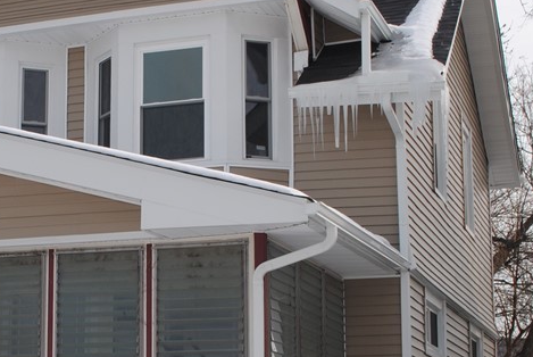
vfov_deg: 15.2
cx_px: 126
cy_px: 272
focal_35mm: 90
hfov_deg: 22.4
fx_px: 1334
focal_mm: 26
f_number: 9
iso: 100
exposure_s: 1/320
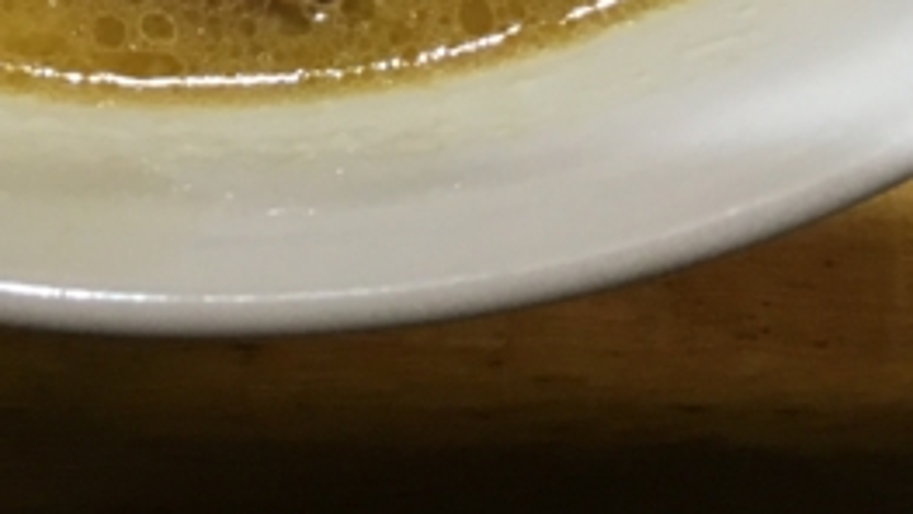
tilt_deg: -61.9
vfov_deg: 8.8
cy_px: -771
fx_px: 2978
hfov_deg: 17.2
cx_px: 118
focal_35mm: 123
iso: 40
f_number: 2.2
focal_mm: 4.15
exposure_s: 1/30
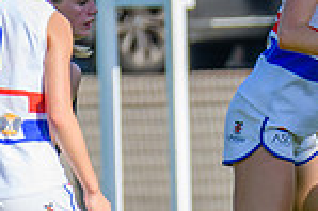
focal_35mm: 1994
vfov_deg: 0.7
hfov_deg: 1.0
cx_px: 568
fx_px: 17594
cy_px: 113
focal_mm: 320
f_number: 7.1
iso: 640
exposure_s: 1/1600
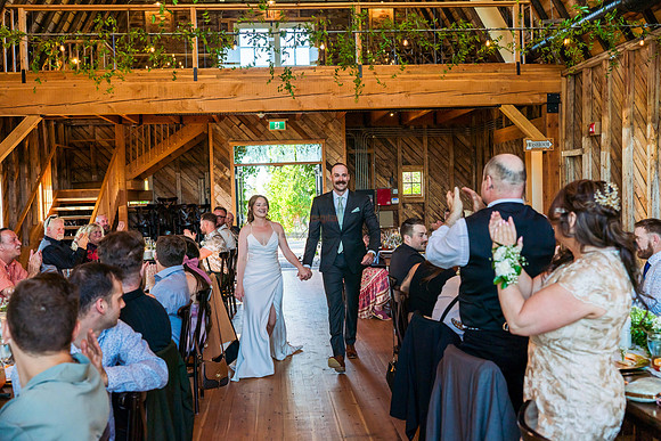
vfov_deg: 35.4
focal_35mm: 38
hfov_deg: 51.1
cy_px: 220
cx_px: 330
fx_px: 691
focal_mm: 35
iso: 400
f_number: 4
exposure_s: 1/320
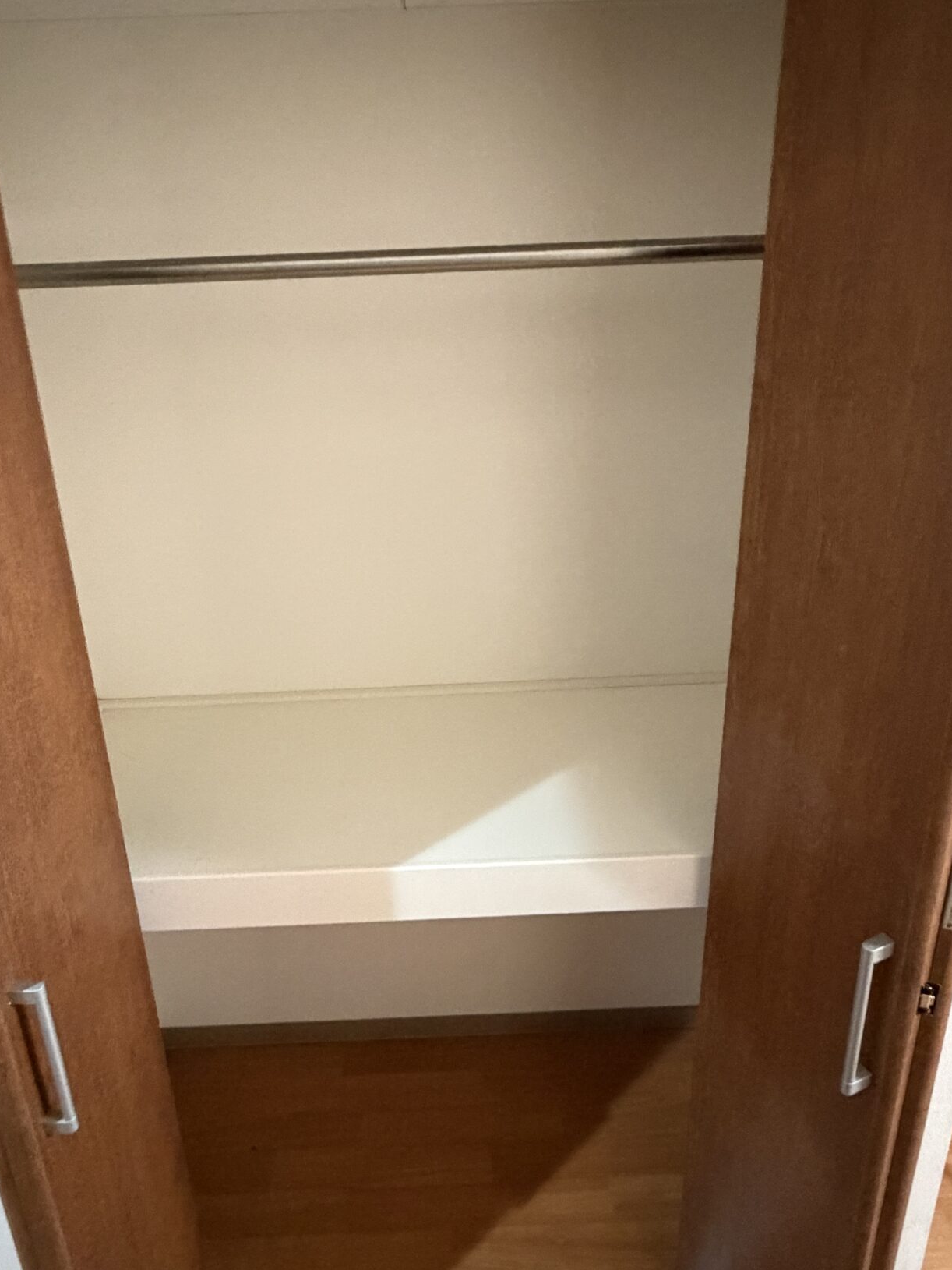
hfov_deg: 61.0
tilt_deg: -17.9
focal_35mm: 22
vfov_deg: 76.0
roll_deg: +1.0
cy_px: 547
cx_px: 443
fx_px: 807
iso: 1000
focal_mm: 2.22
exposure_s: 1/40
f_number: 2.2
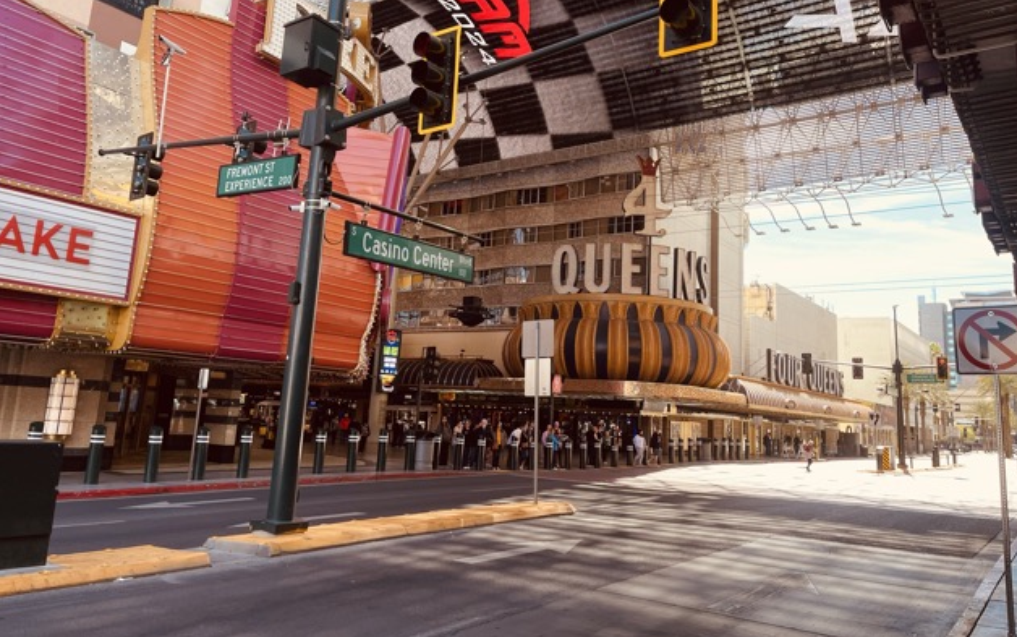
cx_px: 517
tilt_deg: +10.5
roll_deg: -3.3
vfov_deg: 45.8
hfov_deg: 68.4
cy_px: 256
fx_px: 749
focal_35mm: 27
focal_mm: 5.1
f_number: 1.6
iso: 40
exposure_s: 1/535
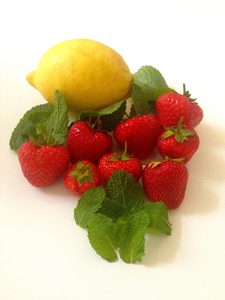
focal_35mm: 33
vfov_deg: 55.4
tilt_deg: -47.8
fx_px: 286
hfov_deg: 42.9
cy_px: 150
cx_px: 112
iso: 250
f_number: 2.4
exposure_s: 1/20
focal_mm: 4.12
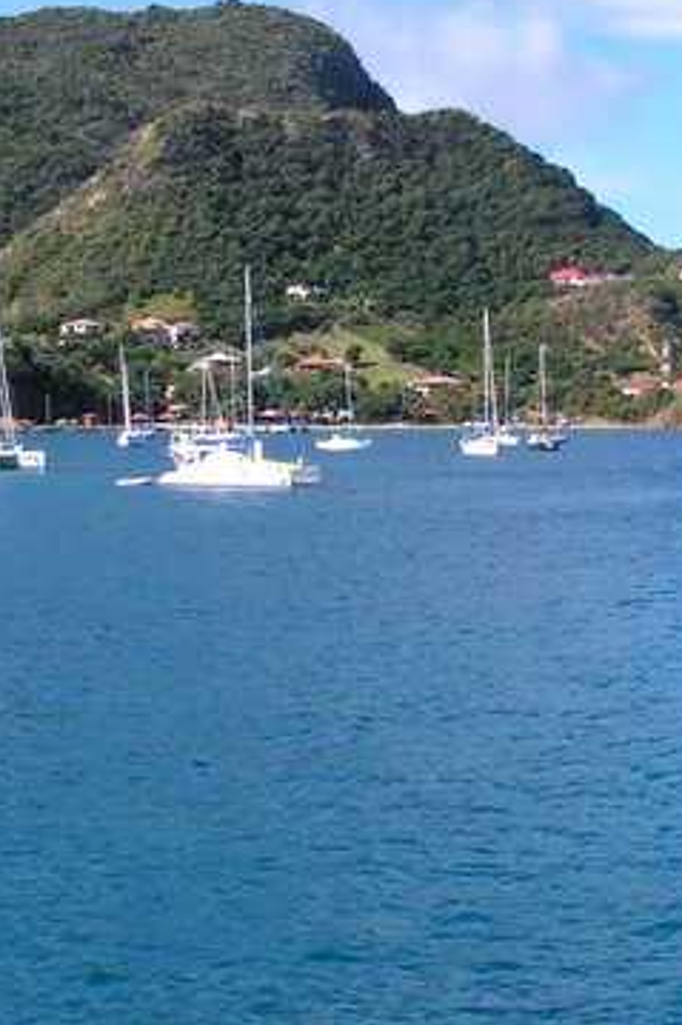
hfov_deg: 17.9
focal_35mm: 76
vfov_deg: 26.6
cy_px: 371
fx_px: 2162
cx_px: 311
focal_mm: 6.3
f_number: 5.6
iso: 50
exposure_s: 1/400
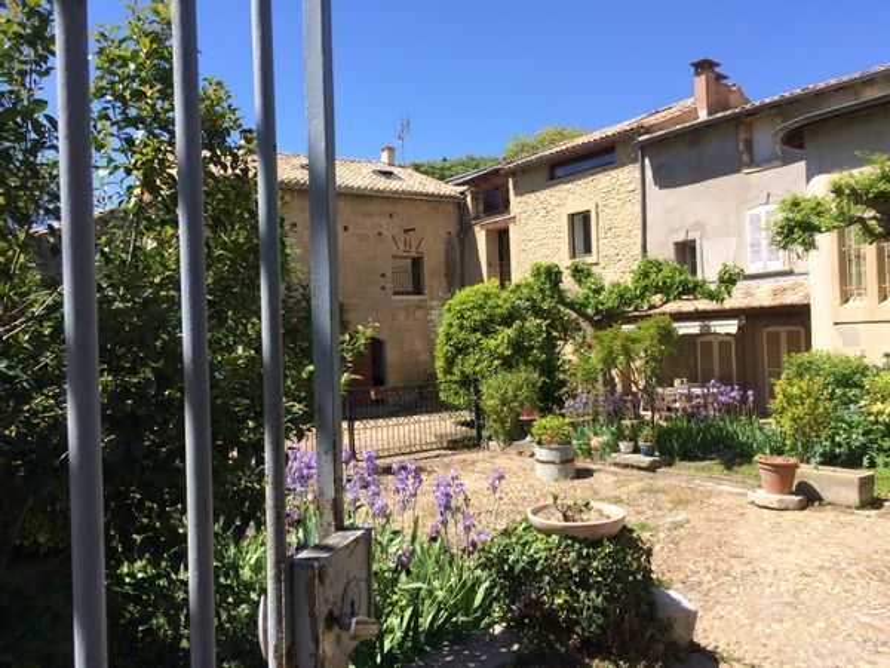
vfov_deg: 48.2
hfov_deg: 61.7
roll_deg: +2.3
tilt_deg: -3.0
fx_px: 746
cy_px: 334
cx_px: 445
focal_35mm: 29
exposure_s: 1/1414
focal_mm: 4.15
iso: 32
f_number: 2.2
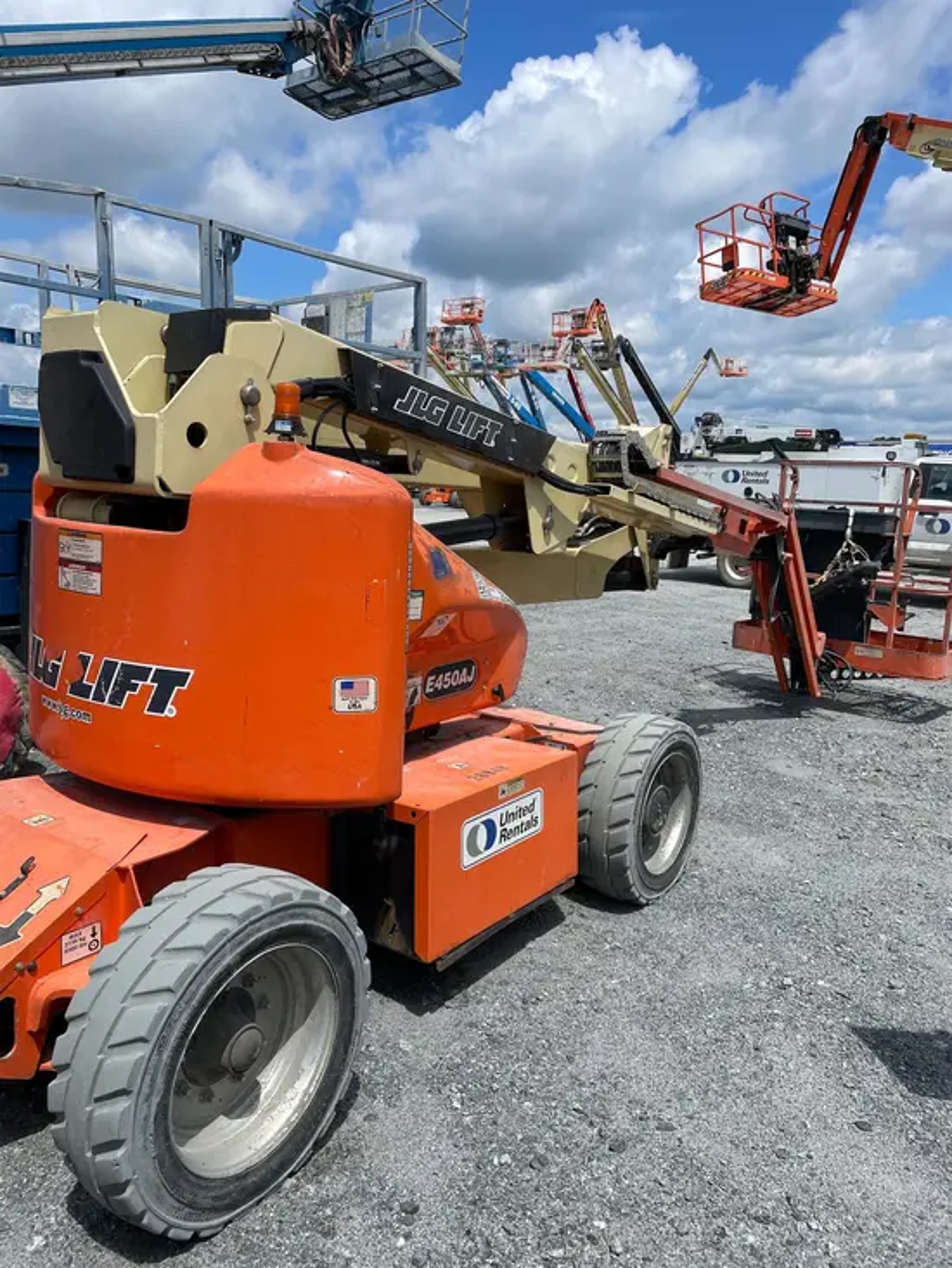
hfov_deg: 53.1
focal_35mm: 26
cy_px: 634
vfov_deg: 67.3
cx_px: 476
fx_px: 953
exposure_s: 1/4831
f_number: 1.6
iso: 32
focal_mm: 4.2
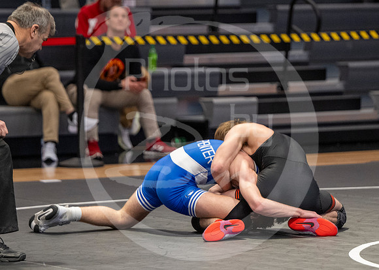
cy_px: 232
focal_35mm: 248
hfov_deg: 8.1
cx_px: 215
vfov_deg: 5.8
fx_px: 2668
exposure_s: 1/1000
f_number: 2.8
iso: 3200
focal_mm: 135
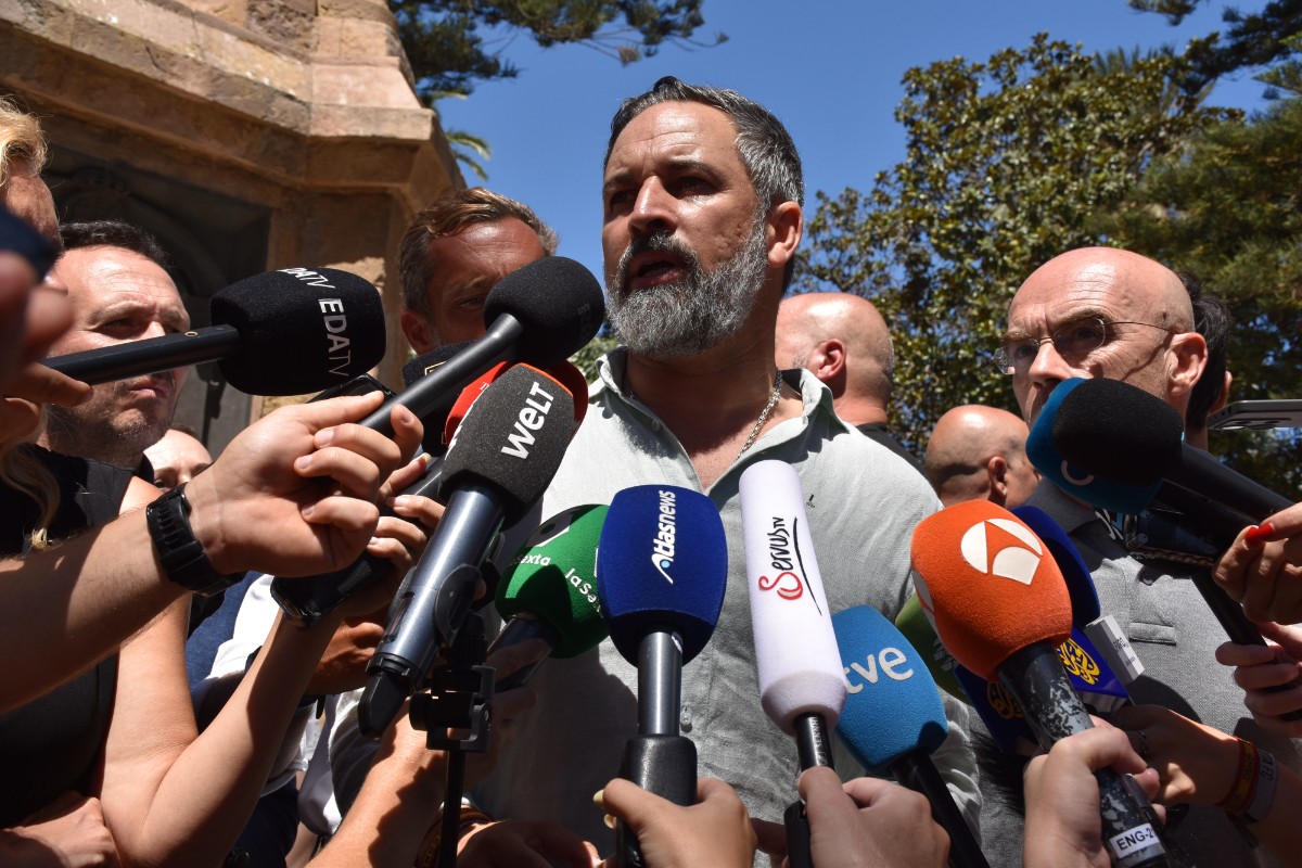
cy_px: 434
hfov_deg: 47.9
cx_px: 651
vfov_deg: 33.0
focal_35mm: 40
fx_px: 1465
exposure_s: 1/500
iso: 200
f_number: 8
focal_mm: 27
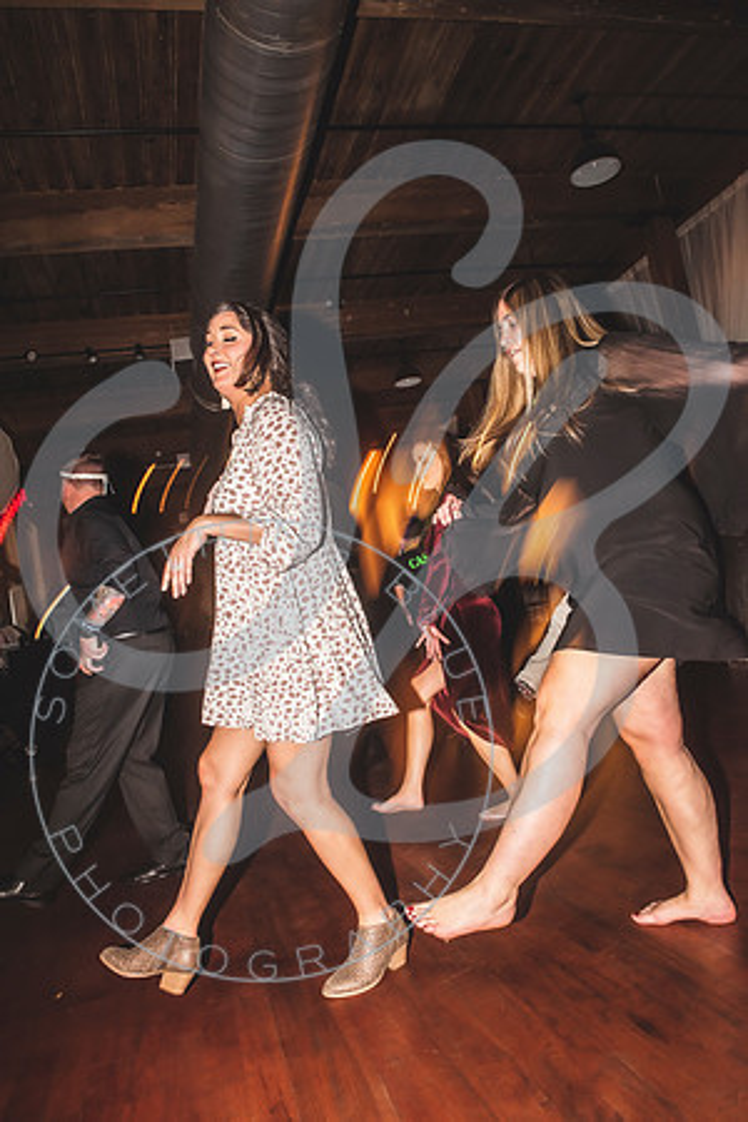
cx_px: 374
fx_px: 748
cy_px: 561
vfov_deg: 73.7
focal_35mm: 24
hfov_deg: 53.1
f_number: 11
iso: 1000
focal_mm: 24
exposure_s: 1/13
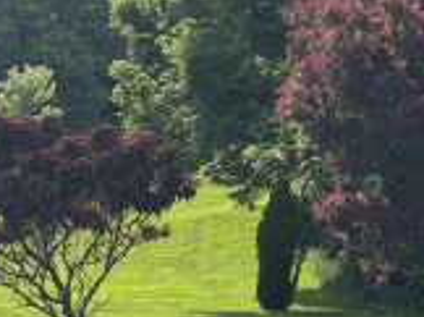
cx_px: 671
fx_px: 1309
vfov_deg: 13.6
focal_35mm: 107
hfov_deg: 16.5
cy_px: 18
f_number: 1.6
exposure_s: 1/1477
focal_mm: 5.96
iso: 50
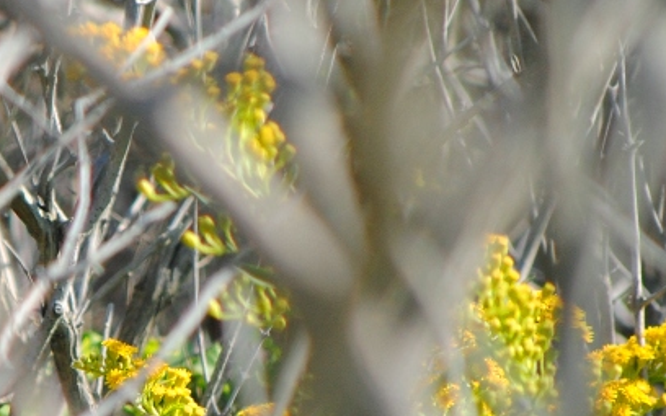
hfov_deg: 2.6
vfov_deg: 1.6
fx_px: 14920
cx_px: 217
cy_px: 493
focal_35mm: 822
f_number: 5.6
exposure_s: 1/320
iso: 200
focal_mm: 200
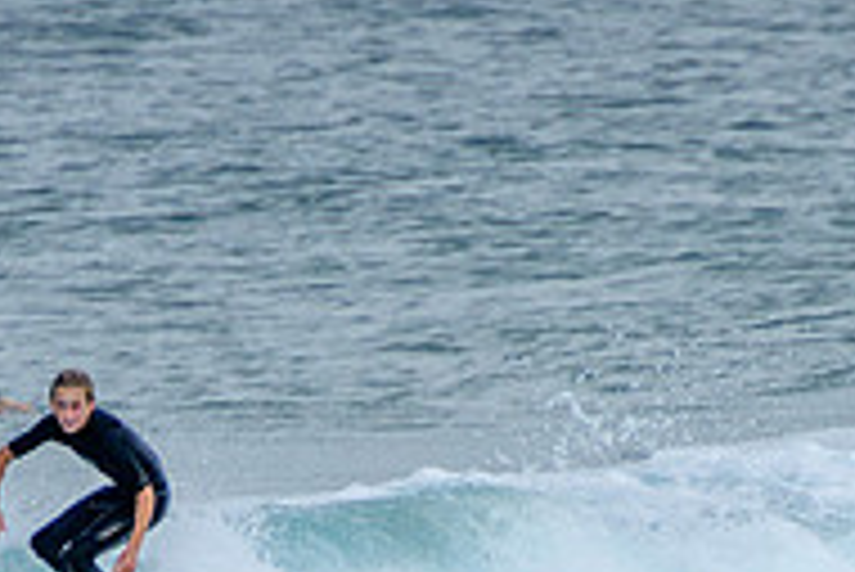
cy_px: 773
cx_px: 266
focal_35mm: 1679
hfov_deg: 1.2
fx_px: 39905
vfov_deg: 0.8
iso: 280
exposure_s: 1/2000
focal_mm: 400
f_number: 5.6
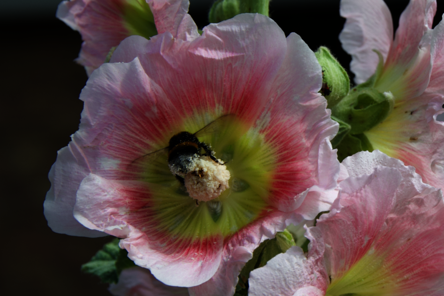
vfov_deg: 14.7
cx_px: 222
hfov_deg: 21.9
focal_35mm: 93
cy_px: 148
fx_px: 1147
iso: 250
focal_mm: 62
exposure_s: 1/400
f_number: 10
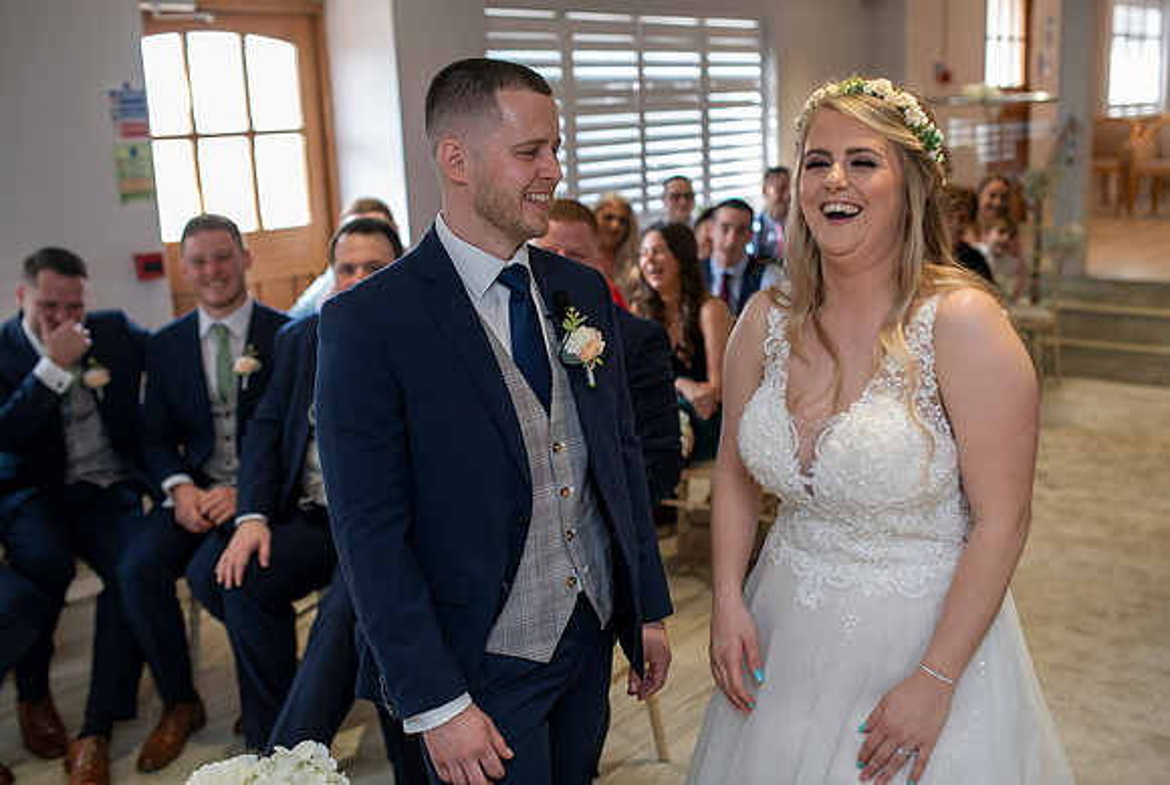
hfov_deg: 50.9
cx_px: 597
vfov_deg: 35.4
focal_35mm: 38
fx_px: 1230
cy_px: 364
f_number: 2.5
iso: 200
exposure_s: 1/100
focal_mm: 35
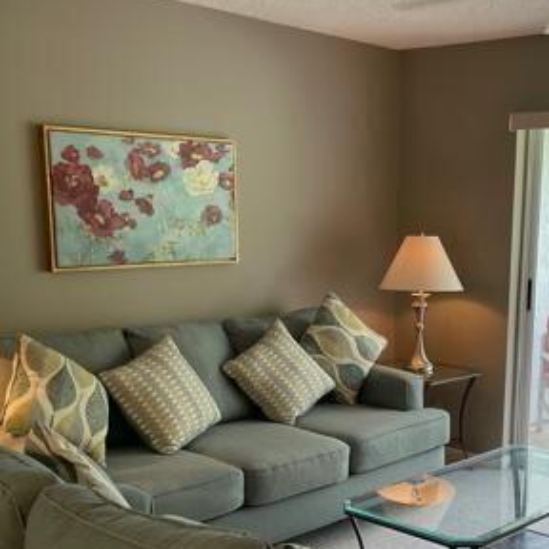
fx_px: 915
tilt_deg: -9.9
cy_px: 389
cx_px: 396
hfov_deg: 32.9
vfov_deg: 32.9
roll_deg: -0.9
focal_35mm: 51
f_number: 1.6
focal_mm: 4.2
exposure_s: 1/60
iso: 64
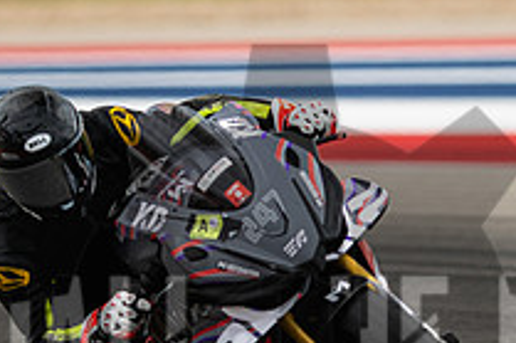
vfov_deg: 1.6
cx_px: 289
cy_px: 347
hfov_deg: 2.5
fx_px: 11944
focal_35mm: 834
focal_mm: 200
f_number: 2.2
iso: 320
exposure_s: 1/4000
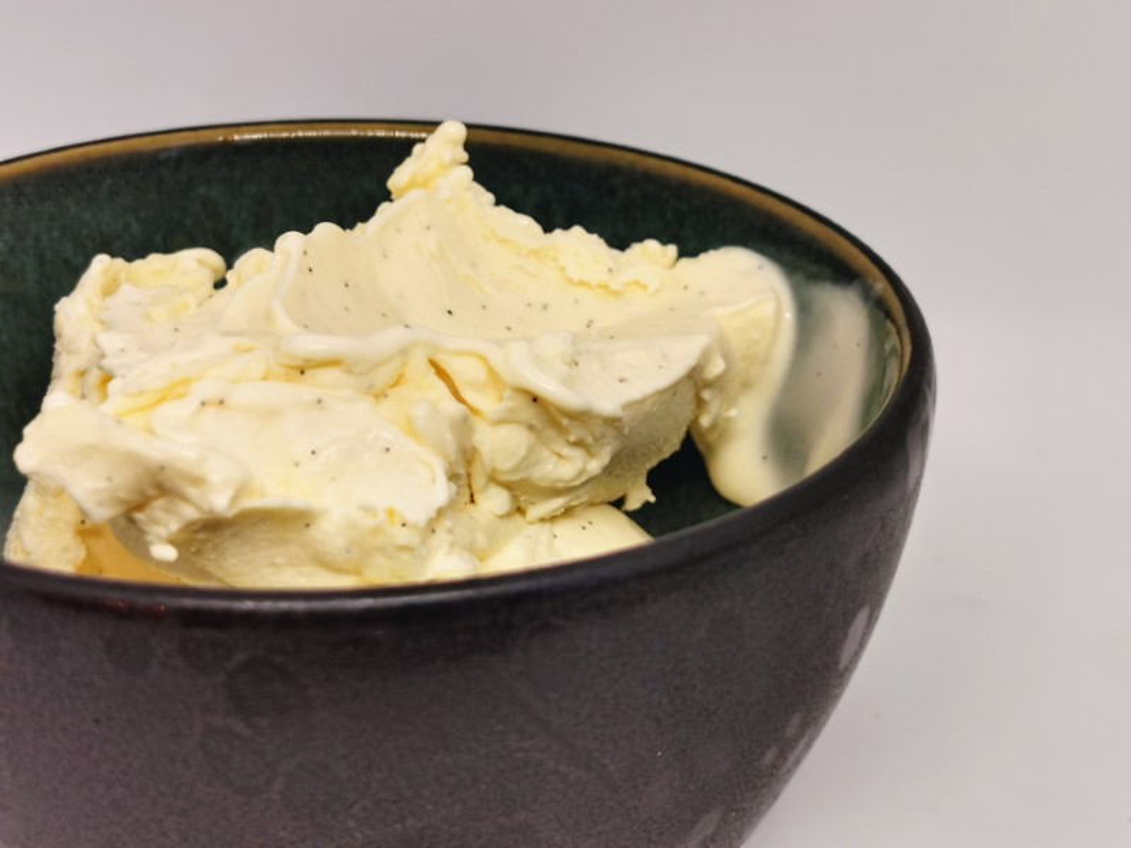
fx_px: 2091
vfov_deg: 22.9
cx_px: 566
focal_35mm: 64
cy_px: 424
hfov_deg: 30.3
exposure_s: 1/120
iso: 125
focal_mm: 5.56
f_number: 1.6
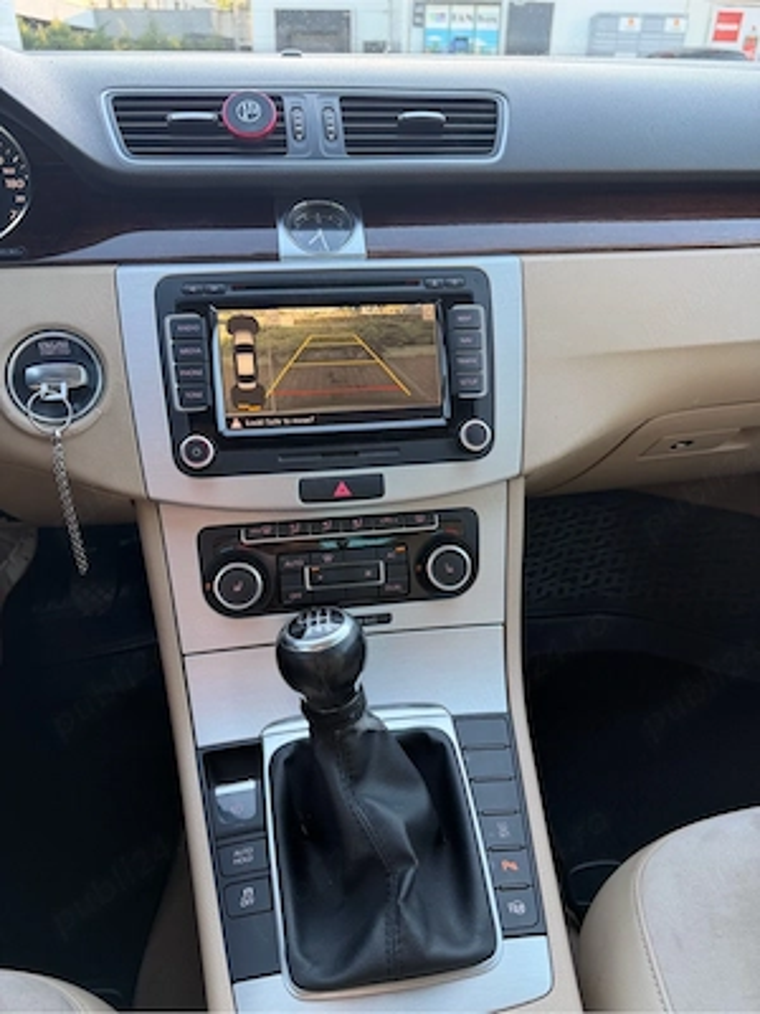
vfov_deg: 71.6
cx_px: 380
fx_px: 703
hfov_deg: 56.8
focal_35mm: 24
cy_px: 507
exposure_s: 1/75
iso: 80
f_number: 1.78
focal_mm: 6.76
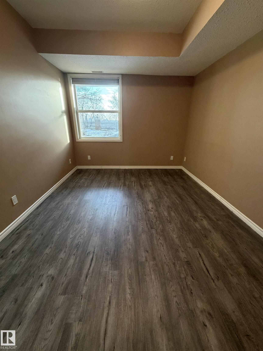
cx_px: 132
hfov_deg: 85.7
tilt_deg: -21.5
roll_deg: -0.2
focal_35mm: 14
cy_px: 176
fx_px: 142
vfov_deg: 102.1
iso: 320
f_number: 2.2
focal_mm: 2.22
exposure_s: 1/60
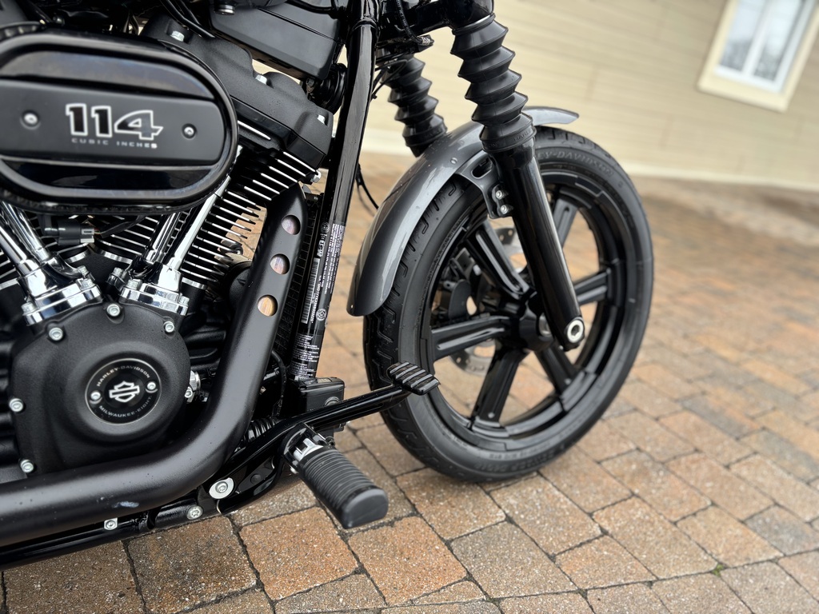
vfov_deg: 53.1
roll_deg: -11.9
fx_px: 615
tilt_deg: -21.2
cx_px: 410
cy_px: 307
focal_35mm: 26
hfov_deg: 67.3
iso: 50
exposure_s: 1/121
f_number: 1.6
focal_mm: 5.96
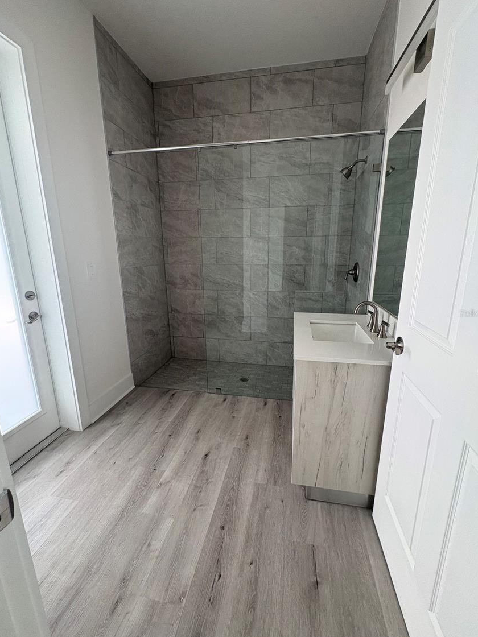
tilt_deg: -13.4
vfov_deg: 98.2
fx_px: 276
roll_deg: -0.9
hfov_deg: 81.7
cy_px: 313
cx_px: 244
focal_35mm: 15
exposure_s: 1/85
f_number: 2.2
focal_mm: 2.22
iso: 250
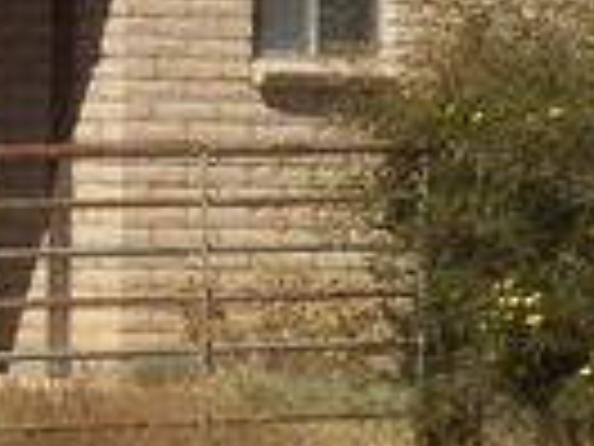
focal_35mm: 378
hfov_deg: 5.1
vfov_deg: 3.9
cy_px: 419
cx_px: -626
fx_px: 6486
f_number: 5
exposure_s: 1/1250
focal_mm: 8.9
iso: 125
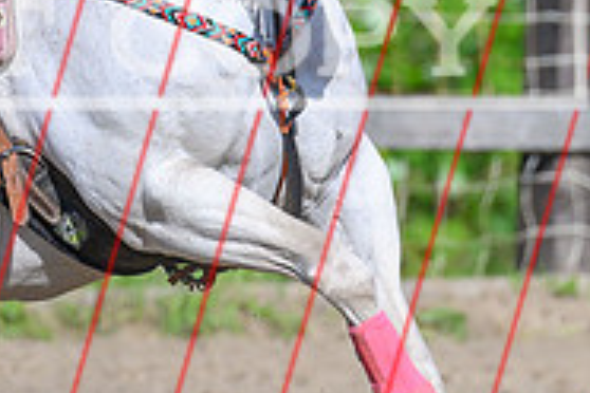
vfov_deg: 1.3
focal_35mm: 1100
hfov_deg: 1.9
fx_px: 18026
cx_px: 279
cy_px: 91
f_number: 2.8
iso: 180
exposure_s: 1/2500
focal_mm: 200
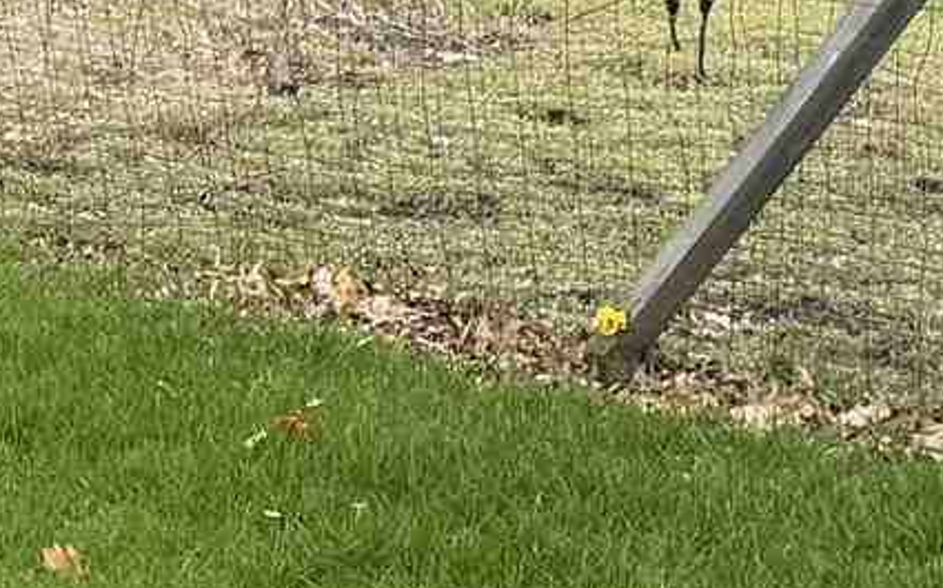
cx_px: -371
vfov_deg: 7.0
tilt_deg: -1.9
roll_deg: +3.9
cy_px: -446
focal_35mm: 184
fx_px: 4726
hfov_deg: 11.1
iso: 100
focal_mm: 6.76
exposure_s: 1/2110
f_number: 1.78
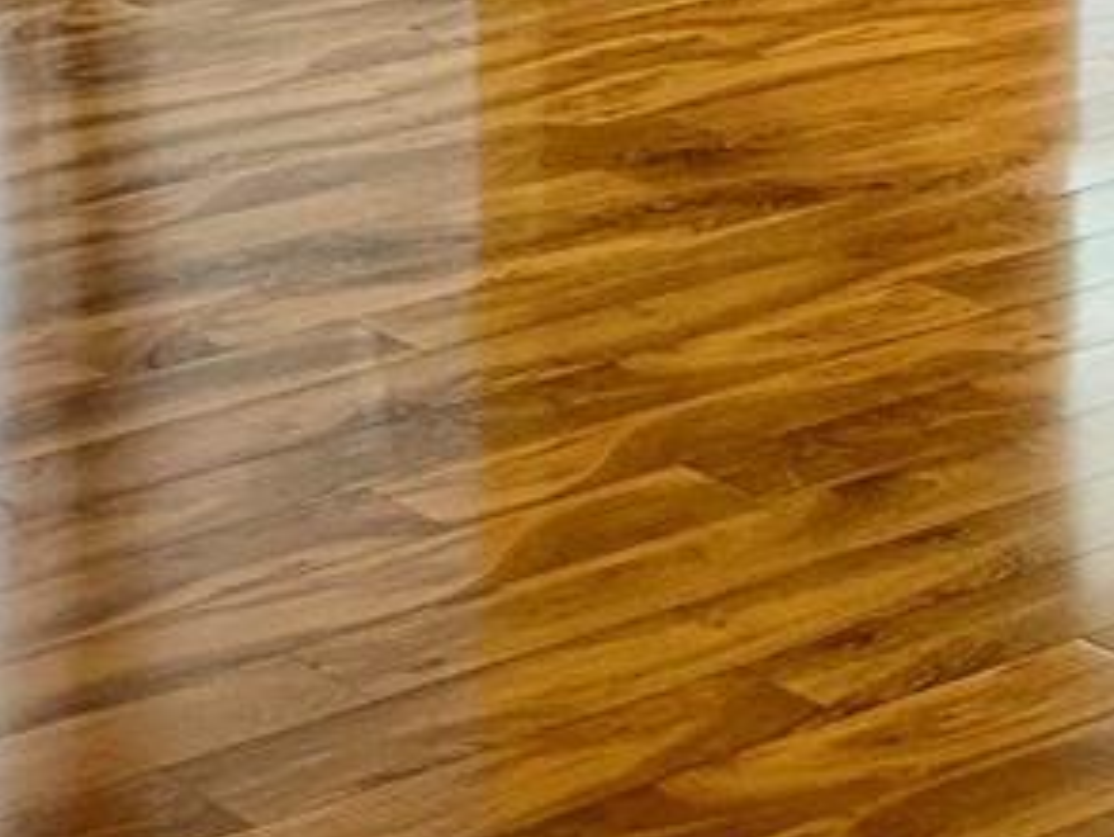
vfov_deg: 10.0
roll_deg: +0.3
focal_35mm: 142
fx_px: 4572
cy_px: -609
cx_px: 665
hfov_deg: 13.9
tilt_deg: -7.0
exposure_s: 1/60
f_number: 1.5
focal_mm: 5.7
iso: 125
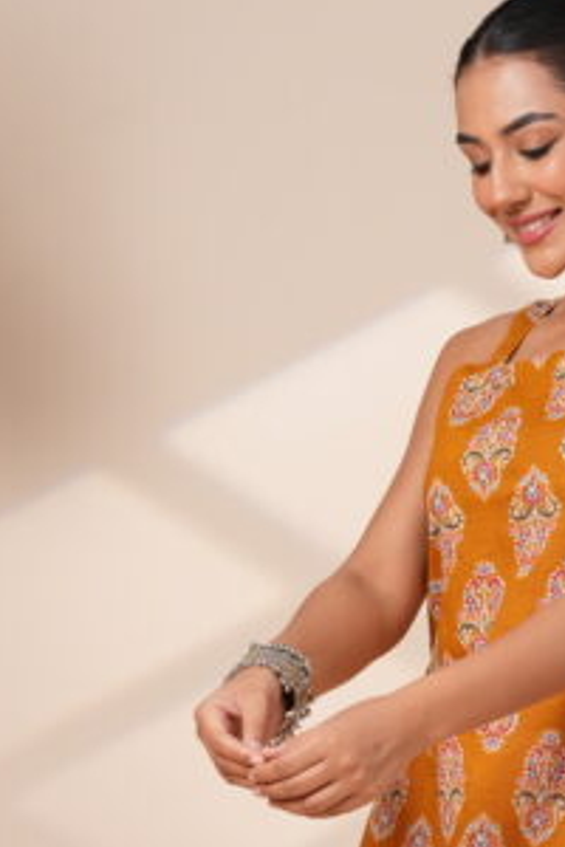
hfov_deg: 5.8
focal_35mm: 236
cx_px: 531
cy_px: 565
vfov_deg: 8.7
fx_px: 5555
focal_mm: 118
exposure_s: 1/160
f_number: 5.6
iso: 640
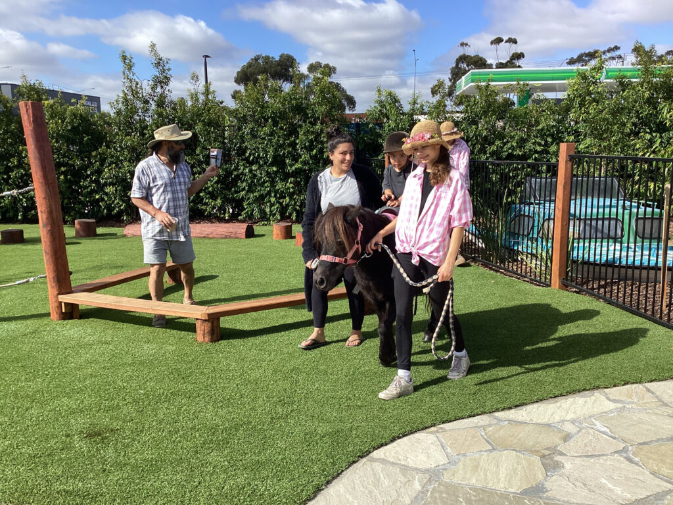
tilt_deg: -10.5
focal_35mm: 31
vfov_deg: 45.4
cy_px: 252
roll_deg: +2.3
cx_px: 336
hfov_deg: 58.4
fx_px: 603
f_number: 2.4
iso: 25
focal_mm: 3.3
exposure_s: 1/936
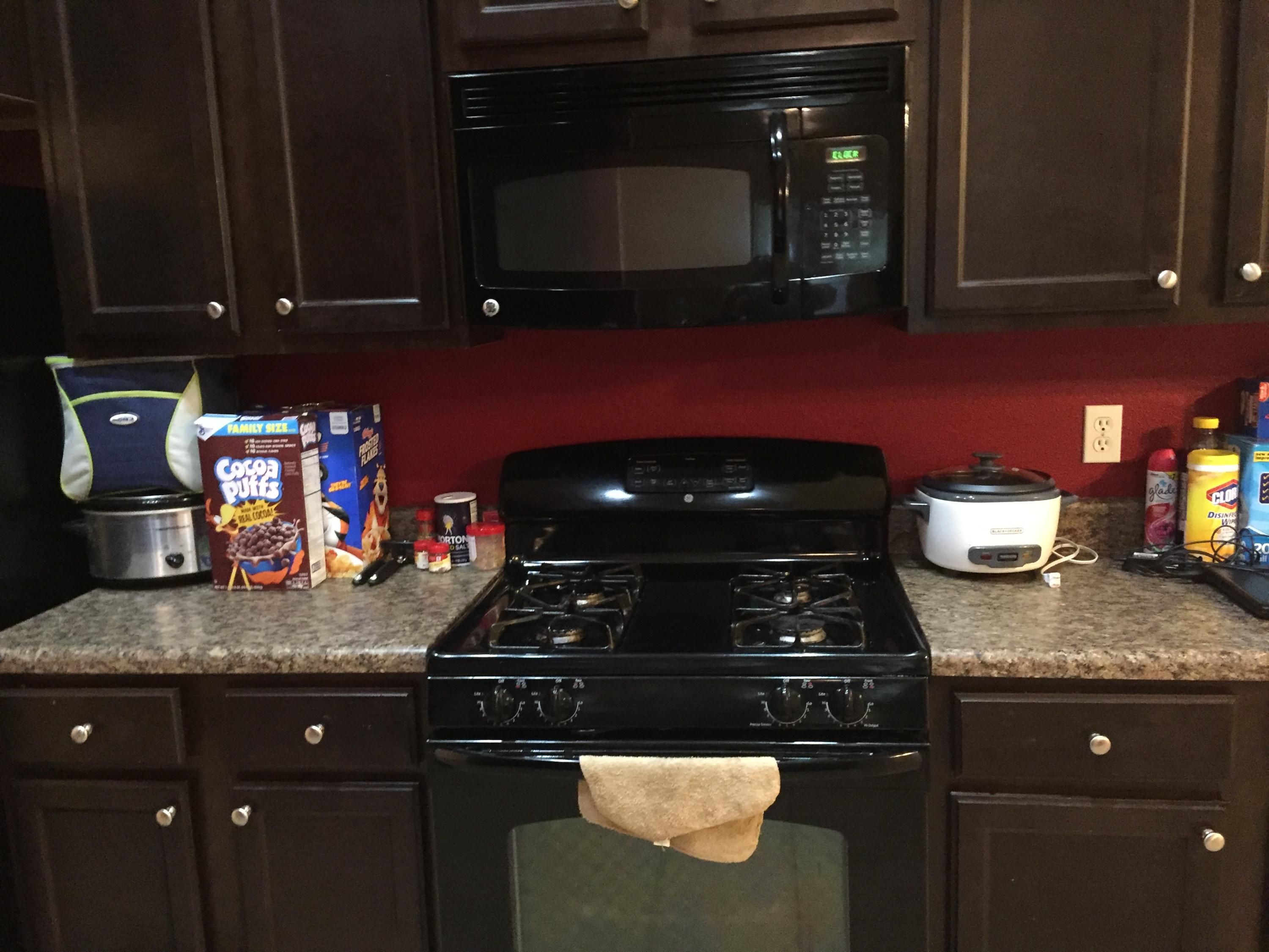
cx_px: 634
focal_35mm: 29
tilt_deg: -10.5
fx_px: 1063
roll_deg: +0.0
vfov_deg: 48.2
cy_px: 476
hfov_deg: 61.7
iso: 400
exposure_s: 1/15
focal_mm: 4.15
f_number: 2.2
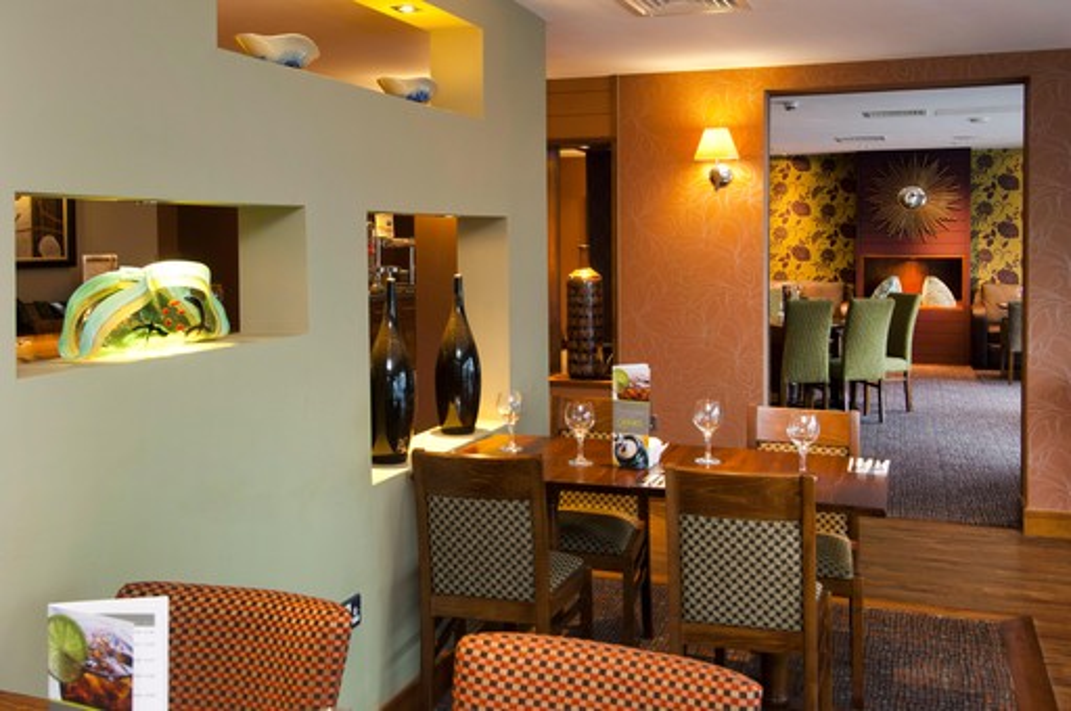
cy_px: 356
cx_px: 536
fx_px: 1070
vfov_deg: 36.8
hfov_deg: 53.2
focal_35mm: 36
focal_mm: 24
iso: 200
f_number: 8
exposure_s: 1/2.5
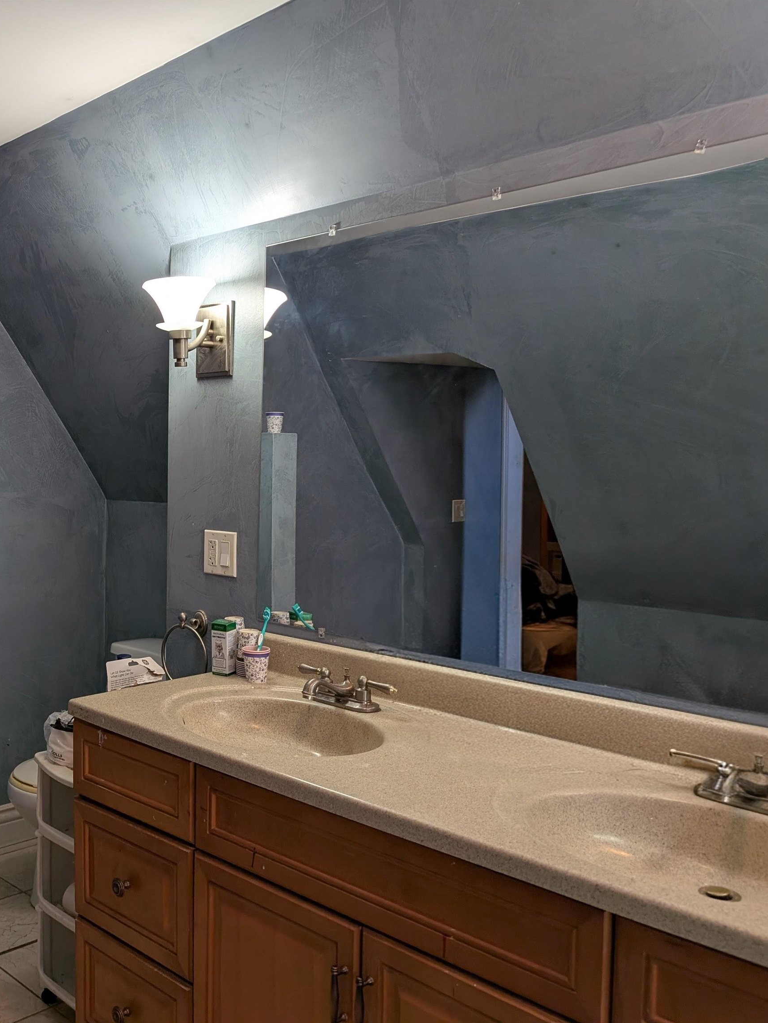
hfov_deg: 41.5
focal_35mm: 32
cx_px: 113
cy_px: 512
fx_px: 946
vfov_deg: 56.8
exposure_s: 1/24
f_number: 1.68
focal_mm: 6.9
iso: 49
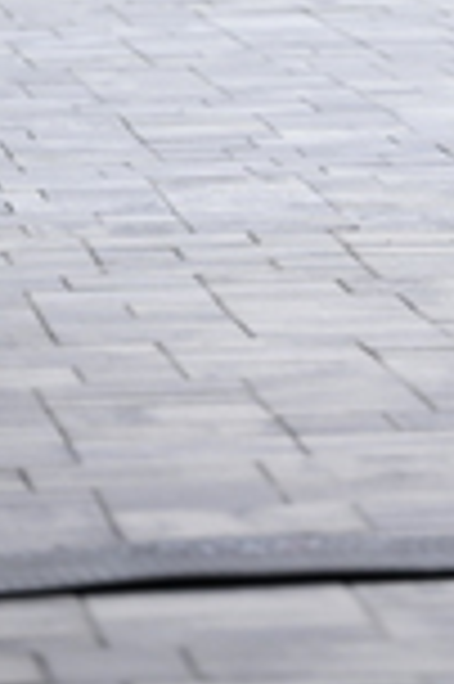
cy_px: -544
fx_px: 8228
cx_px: 685
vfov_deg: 4.7
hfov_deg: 3.2
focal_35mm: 434
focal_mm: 120
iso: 640
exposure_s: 1/2000
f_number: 2.8
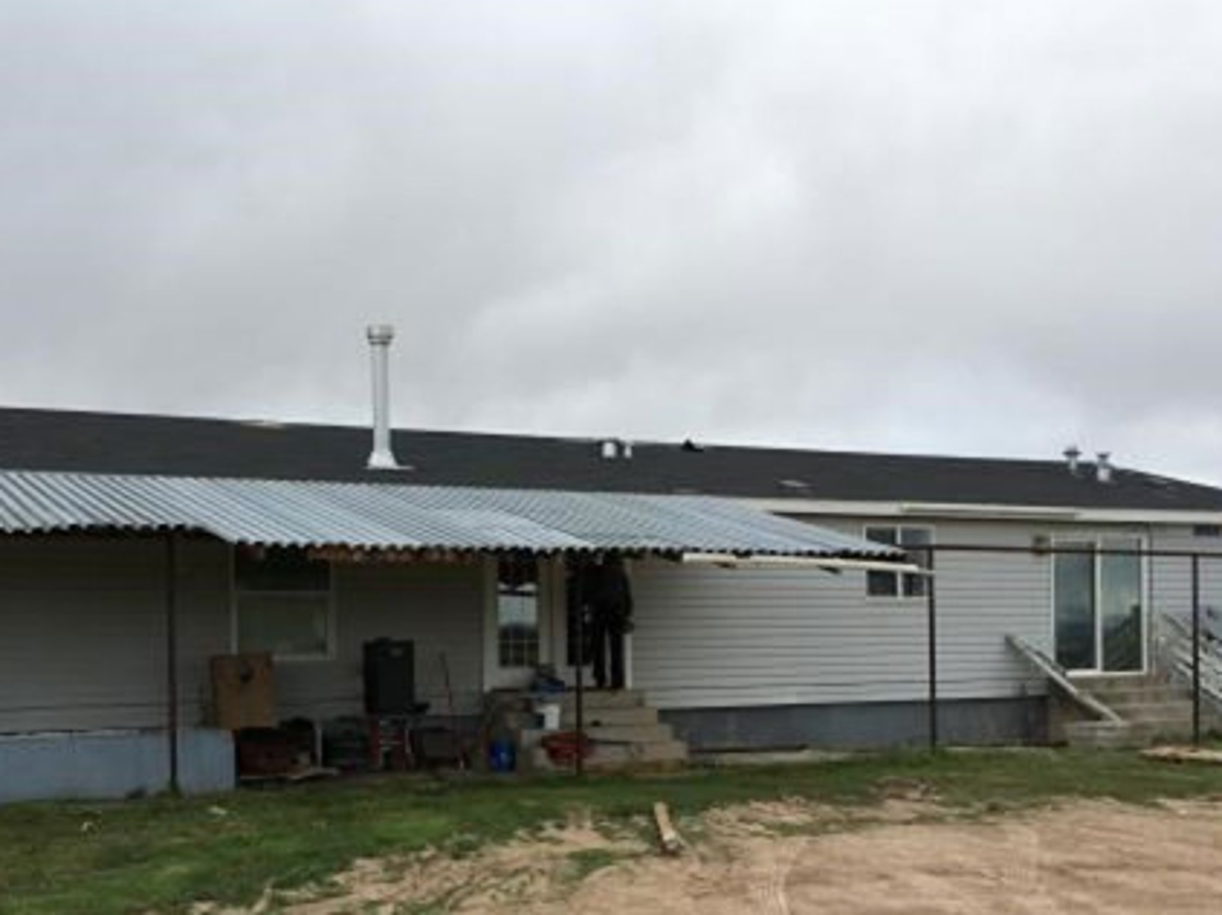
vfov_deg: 32.5
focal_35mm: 44
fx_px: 1552
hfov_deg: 42.7
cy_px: 637
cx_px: 472
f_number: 2.2
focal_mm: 4.15
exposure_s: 1/785
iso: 25
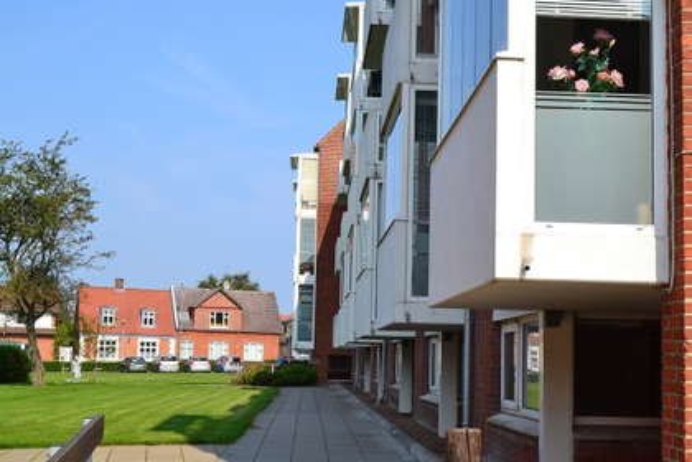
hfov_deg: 35.1
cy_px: 231
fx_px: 1096
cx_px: 346
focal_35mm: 57
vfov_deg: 23.8
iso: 400
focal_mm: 38
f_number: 11
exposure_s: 1/500
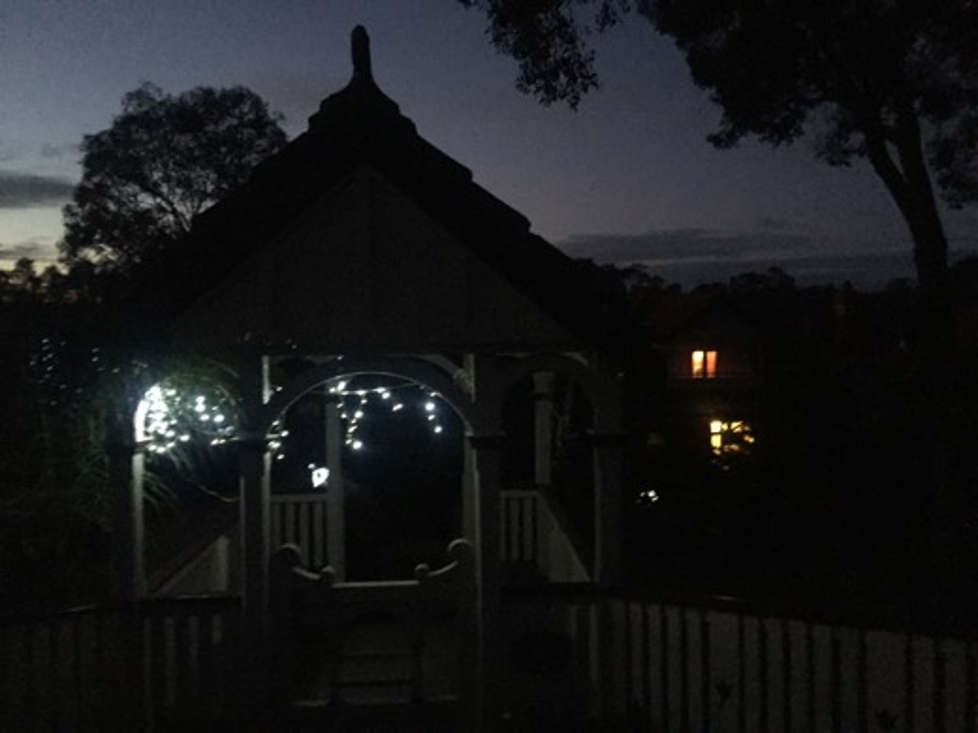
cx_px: 489
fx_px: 819
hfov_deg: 61.7
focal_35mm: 29
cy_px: 366
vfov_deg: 48.2
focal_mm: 4.15
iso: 2000
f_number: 2.2
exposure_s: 1/15
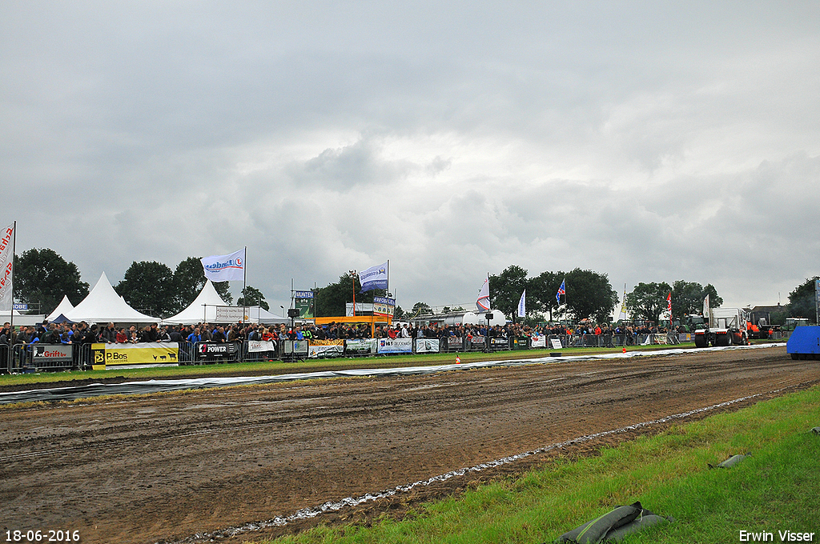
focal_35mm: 36
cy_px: 272
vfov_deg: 36.8
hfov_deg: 53.2
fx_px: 819
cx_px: 410
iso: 640
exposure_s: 1/2000
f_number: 5
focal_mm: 24
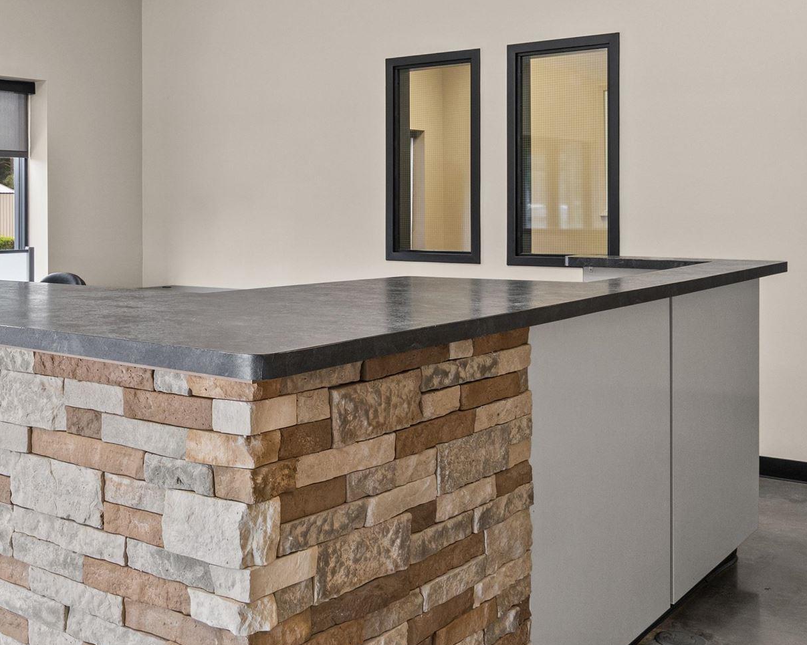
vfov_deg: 34.6
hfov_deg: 41.5
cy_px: 224
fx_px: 1027
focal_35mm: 43
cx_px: 191
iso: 250
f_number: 9
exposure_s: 1/4
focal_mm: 12
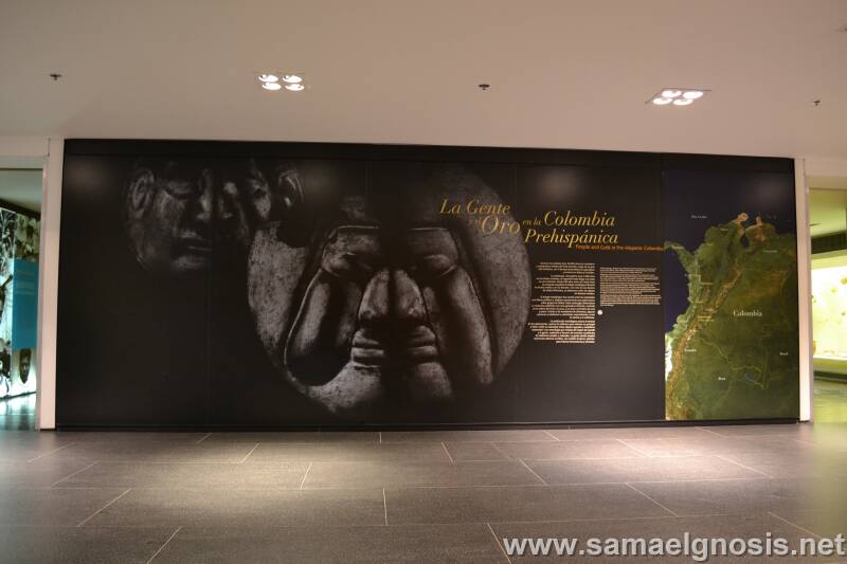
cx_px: 424
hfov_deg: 67.4
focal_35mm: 27
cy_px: 282
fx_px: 635
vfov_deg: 47.9
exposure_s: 1/15
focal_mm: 18
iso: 1400
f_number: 3.5
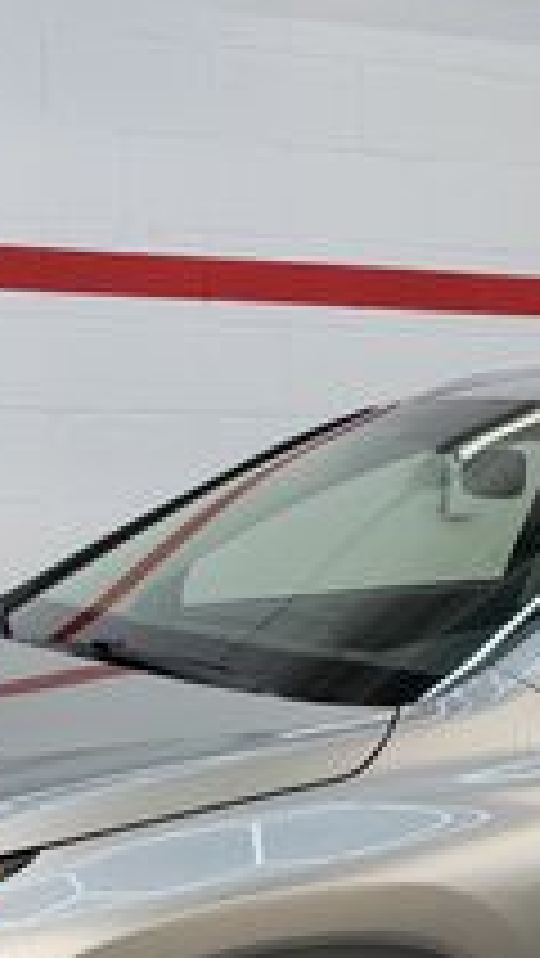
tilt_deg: -11.0
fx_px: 2415
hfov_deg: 12.6
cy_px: 954
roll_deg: -1.5
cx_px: 508
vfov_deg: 21.7
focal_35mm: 95
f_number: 1.8
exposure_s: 1/242
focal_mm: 6.93
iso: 64
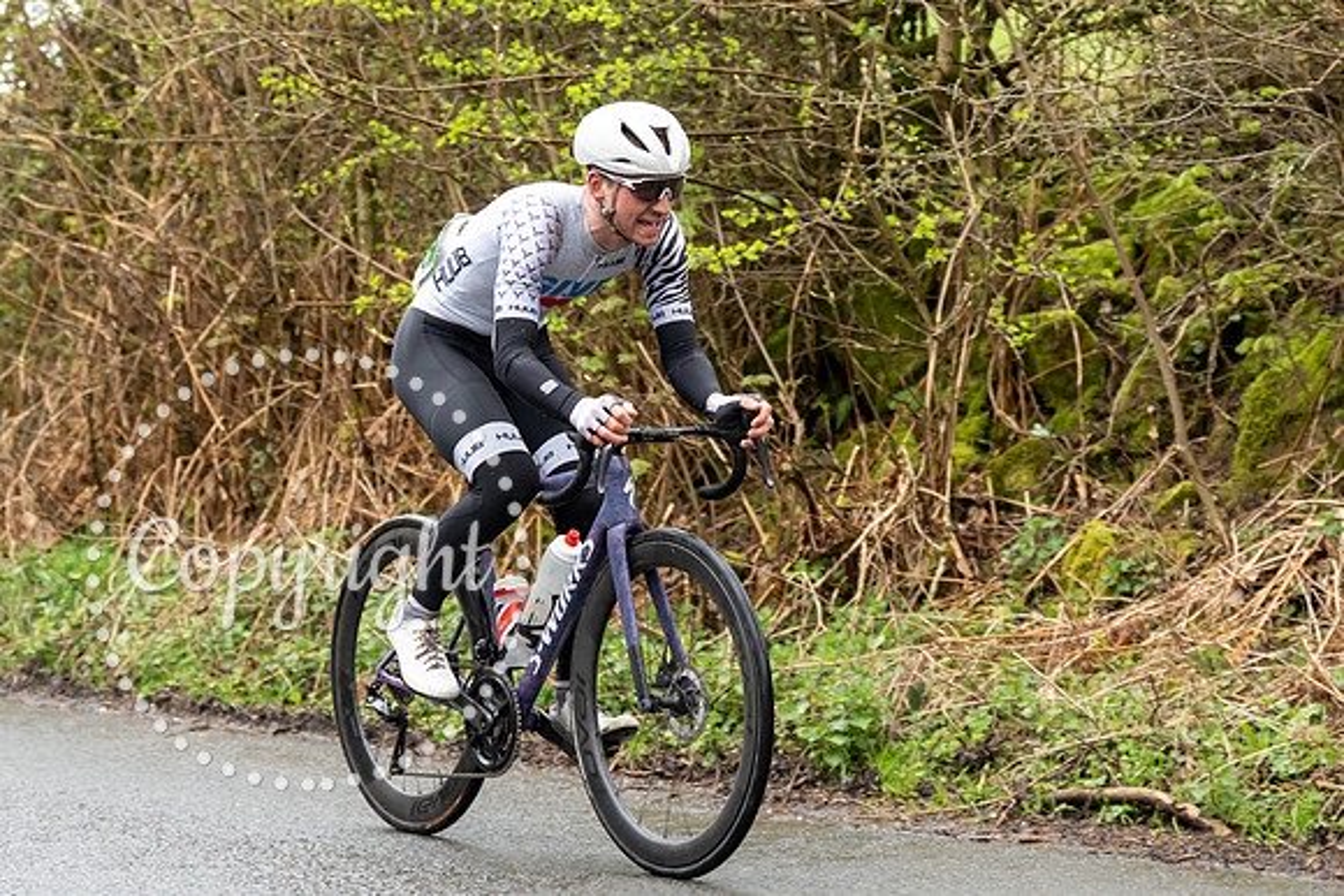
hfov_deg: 19.5
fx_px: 3901
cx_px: 728
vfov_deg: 13.1
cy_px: 263
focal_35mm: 104
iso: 1600
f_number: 3.5
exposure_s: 1/1000
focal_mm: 74
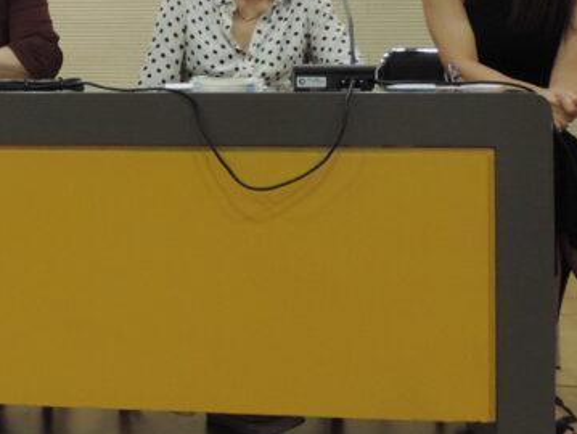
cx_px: -104
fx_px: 1568
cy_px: 16
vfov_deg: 15.5
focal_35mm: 94
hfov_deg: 19.7
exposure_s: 1/30
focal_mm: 5.8
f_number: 3.2
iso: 400
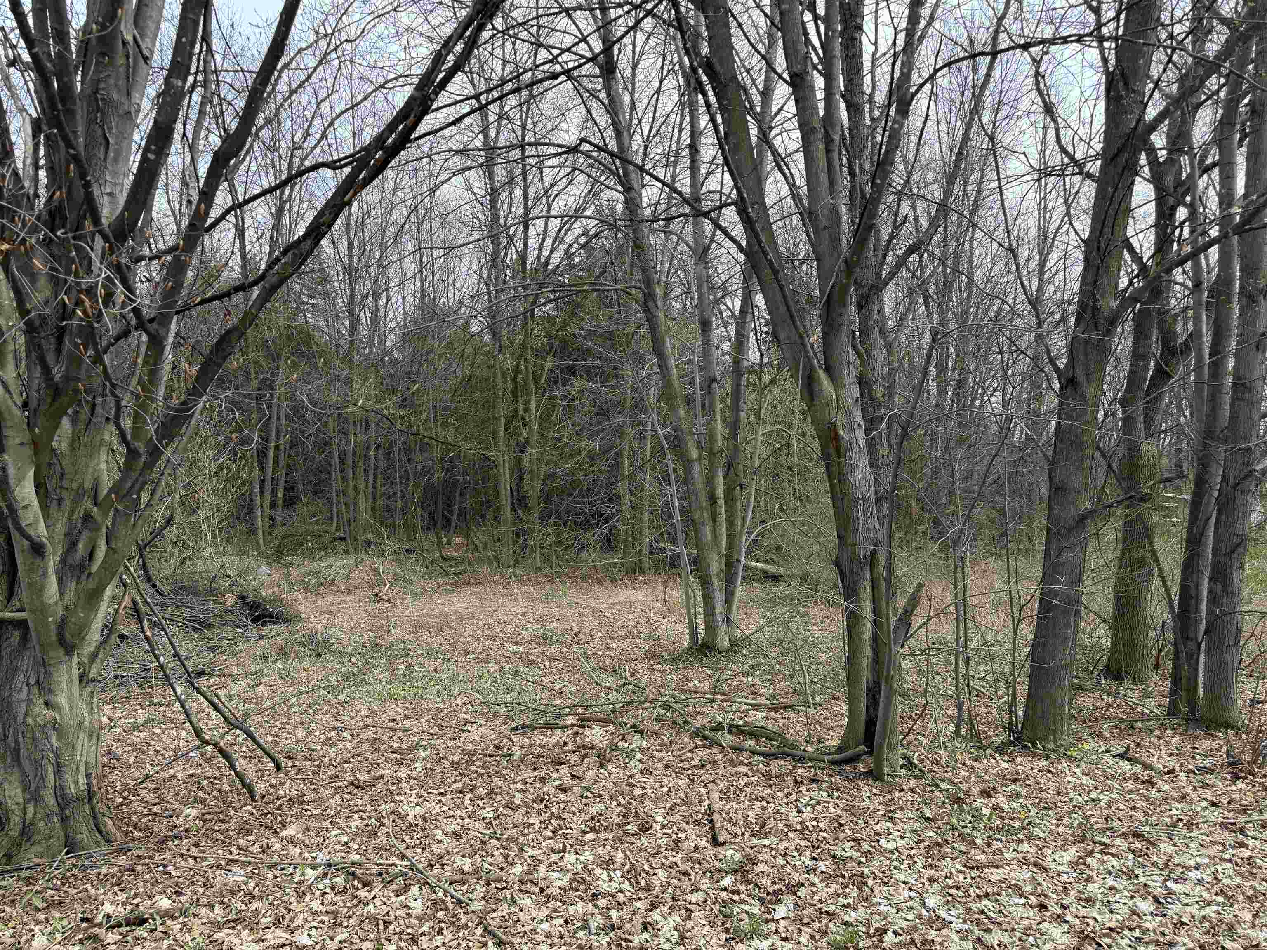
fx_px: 878
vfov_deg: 56.8
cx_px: 634
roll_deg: -0.1
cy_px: 475
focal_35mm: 24
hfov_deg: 71.6
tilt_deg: -0.3
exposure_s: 1/2053
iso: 80
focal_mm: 6.76
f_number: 1.78
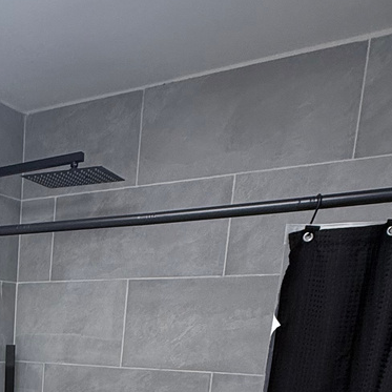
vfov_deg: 29.2
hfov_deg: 28.1
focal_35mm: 51
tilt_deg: -11.2
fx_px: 653
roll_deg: -1.1
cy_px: 461
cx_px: -105
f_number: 2.2
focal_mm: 2.22
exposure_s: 1/99
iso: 125
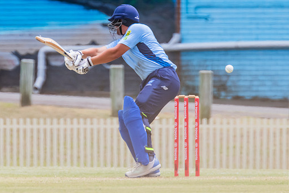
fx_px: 9290
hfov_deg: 1.8
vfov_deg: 1.2
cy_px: 52
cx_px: 104
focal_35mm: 1157
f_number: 9
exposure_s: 1/2000
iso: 800
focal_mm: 600
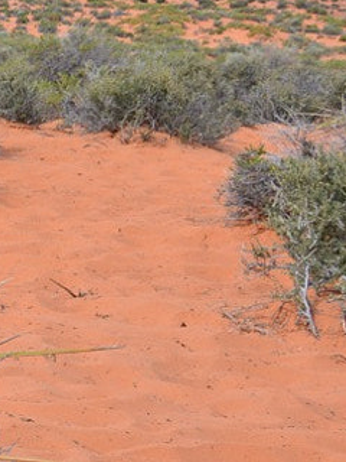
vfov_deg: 19.2
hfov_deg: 11.5
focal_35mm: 101
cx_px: -536
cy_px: 389
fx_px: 1346
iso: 100
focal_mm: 14
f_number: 8
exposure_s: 1/250
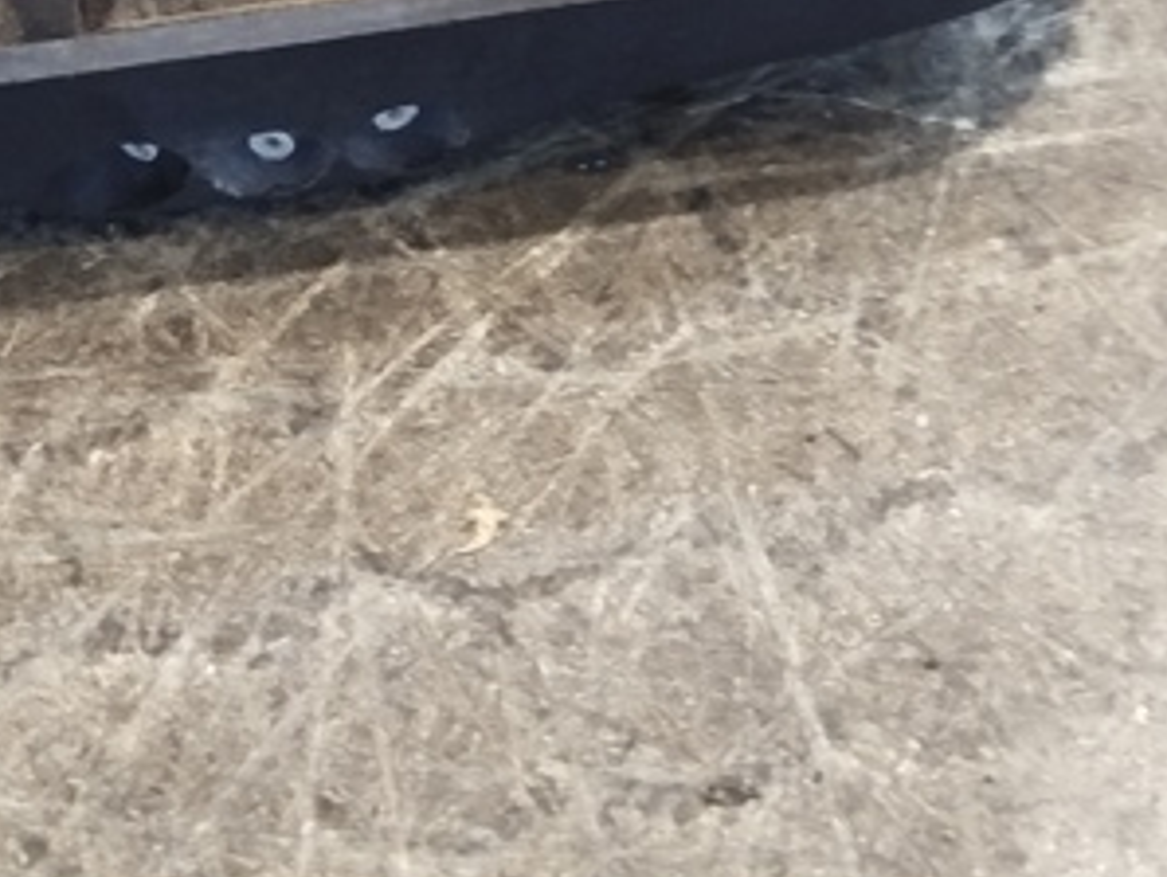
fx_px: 3475
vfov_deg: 14.2
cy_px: -4
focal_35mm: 103
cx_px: 168
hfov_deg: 18.8
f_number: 1.7
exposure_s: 1/25
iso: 640
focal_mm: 5.31
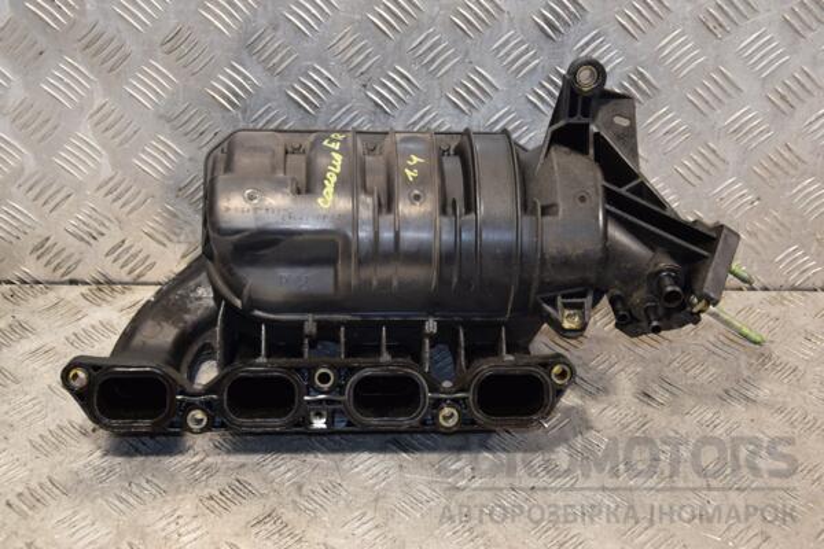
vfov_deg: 22.6
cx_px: 412
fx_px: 1373
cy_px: 274
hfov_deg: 33.4
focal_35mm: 60
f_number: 4.8
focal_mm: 40
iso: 800
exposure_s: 1/125
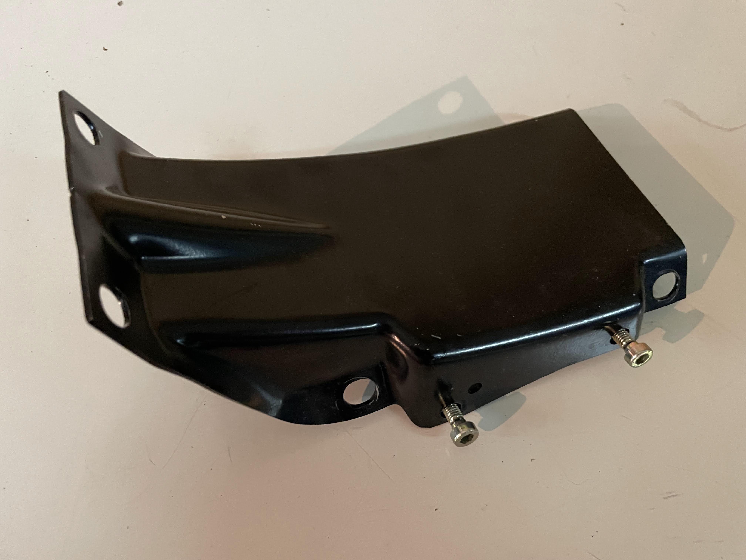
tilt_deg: -60.7
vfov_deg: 53.1
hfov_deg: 67.3
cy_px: 280
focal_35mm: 26
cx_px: 373
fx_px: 560
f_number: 1.6
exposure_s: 1/25
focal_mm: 4.2
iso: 500
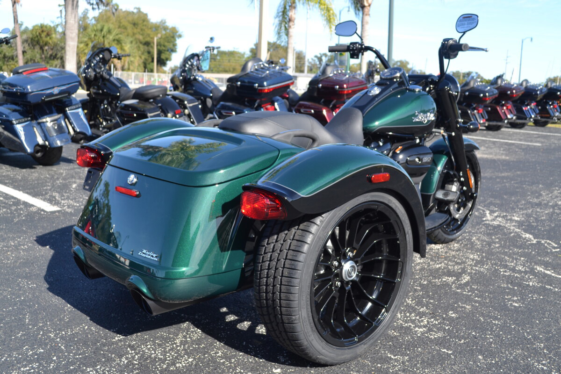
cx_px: 280
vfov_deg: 36.9
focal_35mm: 36
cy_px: 187
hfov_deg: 53.1
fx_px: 561
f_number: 6.3
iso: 100
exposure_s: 1/160
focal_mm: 24
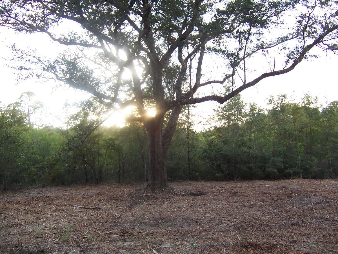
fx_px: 322
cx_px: 169
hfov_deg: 55.4
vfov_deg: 42.9
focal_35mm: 33
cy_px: 127
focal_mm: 5.5
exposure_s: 1/60
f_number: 2.8
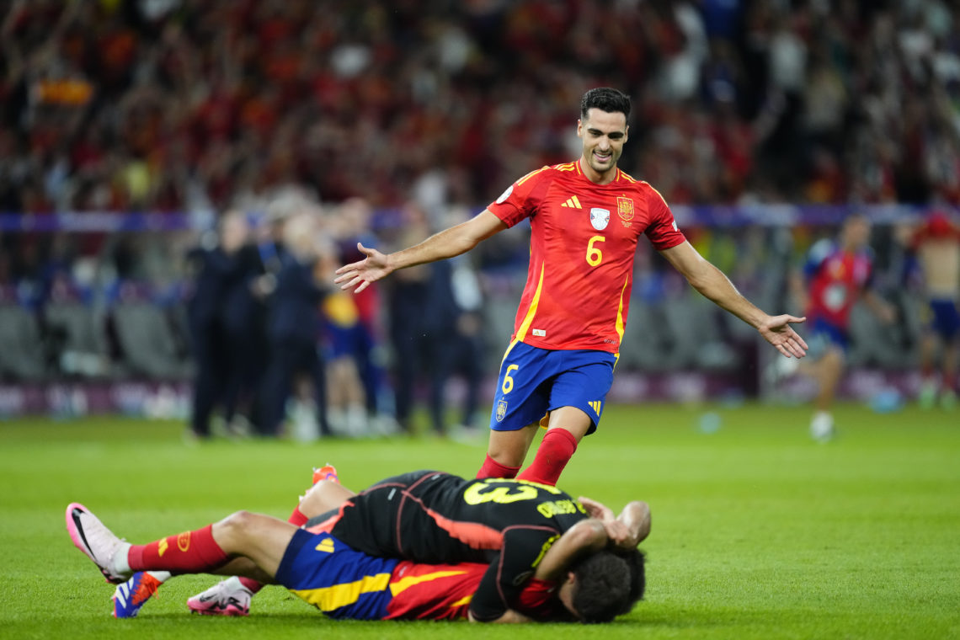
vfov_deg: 3.4
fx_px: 10666
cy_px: 320
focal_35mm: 400
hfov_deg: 5.2
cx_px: 480
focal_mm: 400
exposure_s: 1/2000
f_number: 2.8
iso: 3200
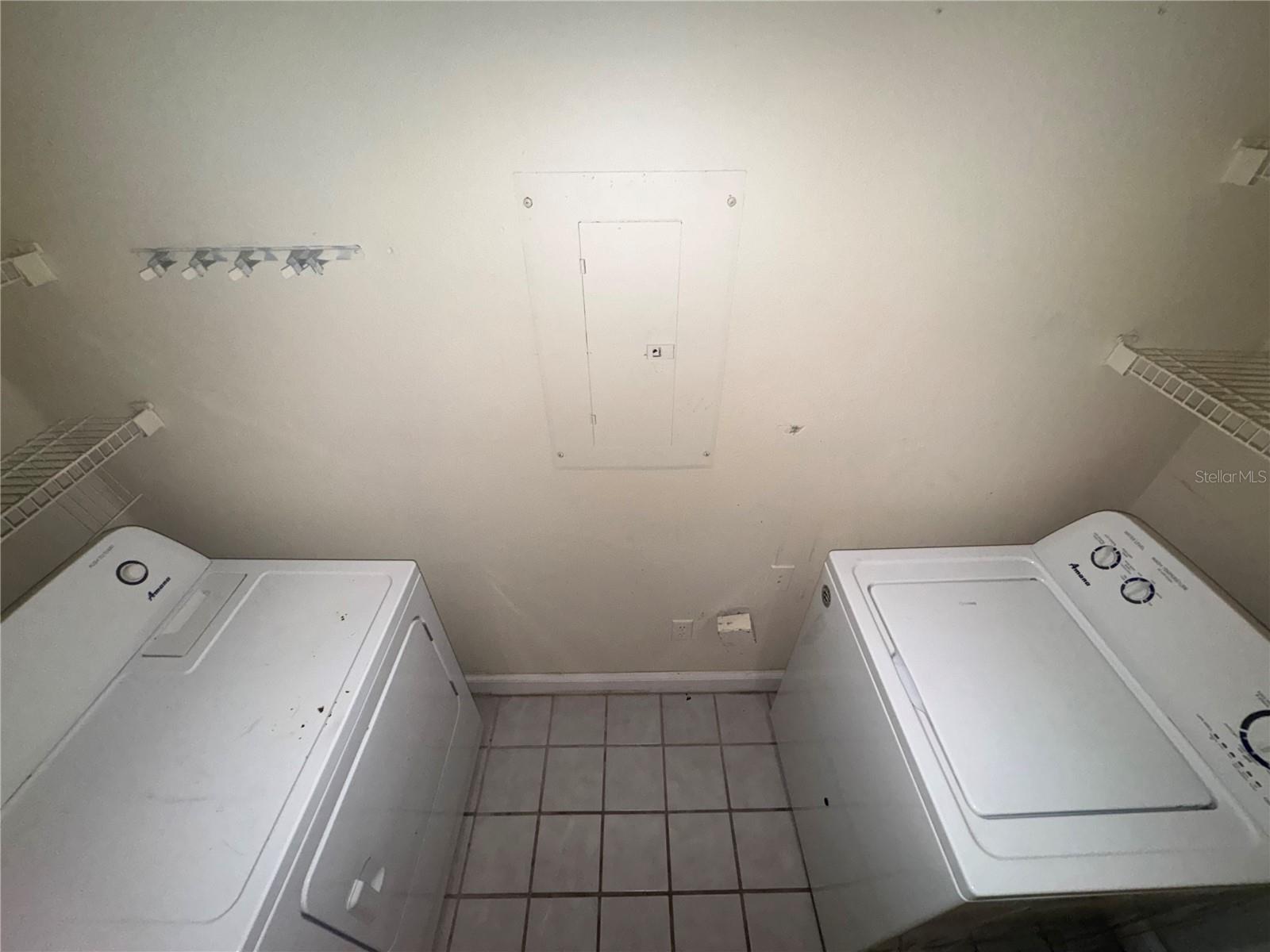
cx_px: 635
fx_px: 514
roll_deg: -0.5
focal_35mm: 14
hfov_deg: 102.1
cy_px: 476
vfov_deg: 85.7
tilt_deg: -40.2
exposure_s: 1/41
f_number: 2.2
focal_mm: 2.22
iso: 250
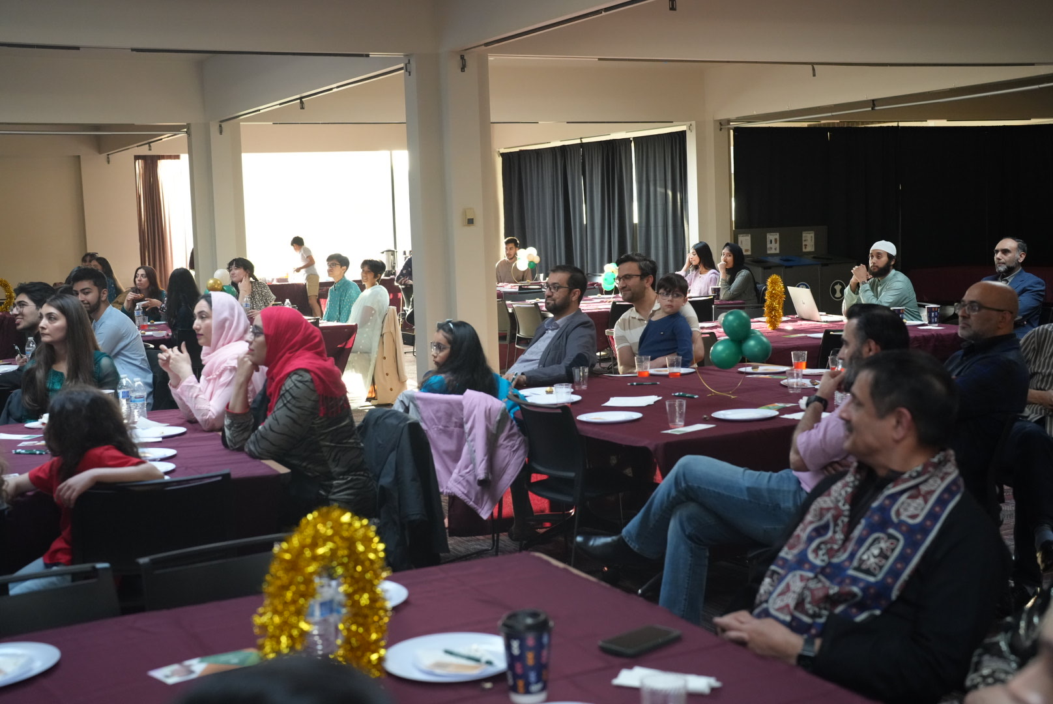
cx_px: 526
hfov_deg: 39.6
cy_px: 352
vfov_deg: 27.0
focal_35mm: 50
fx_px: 1464
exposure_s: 1/160
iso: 3200
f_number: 4
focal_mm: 50
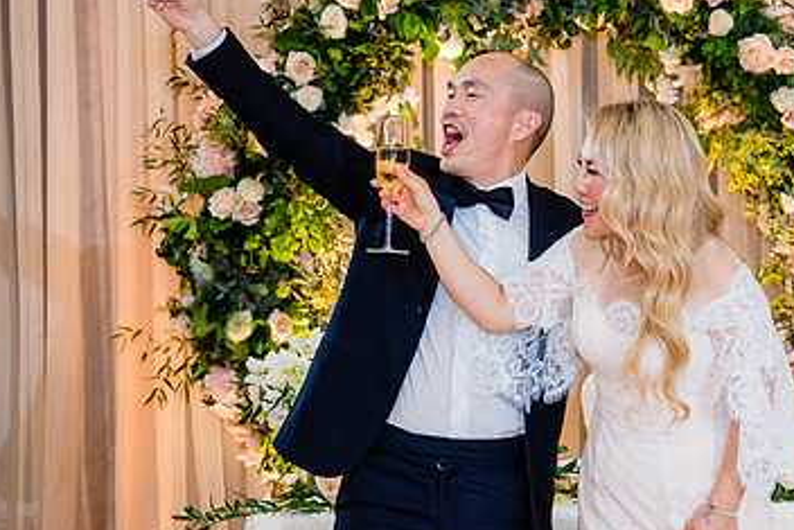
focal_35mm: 101
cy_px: 216
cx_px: 541
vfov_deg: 13.6
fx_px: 2228
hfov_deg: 20.1
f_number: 4
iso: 1000
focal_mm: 56
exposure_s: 1/160
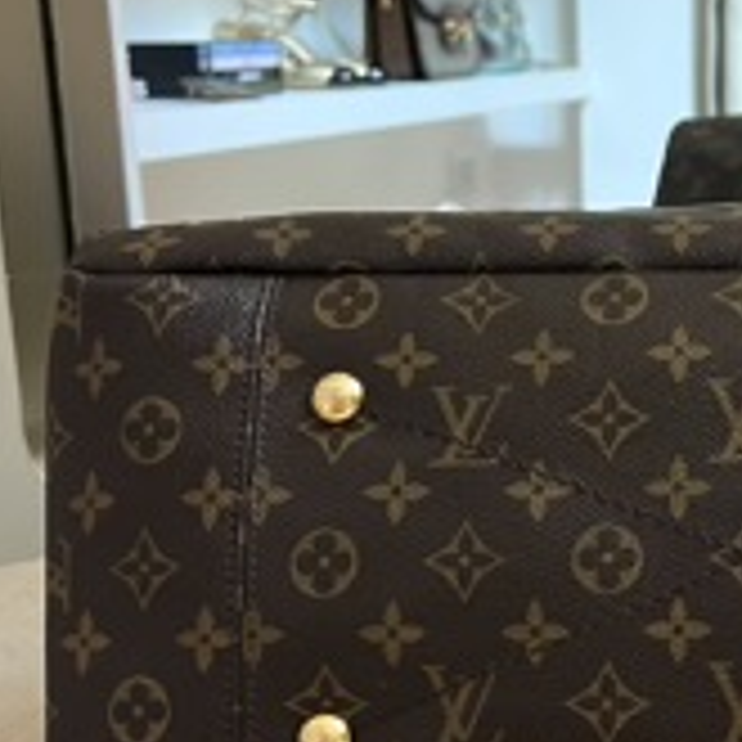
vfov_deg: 25.6
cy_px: 472
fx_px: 1625
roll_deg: +0.7
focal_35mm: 67
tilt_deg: -14.0
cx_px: 764
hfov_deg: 24.4
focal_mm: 5.7
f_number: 1.5
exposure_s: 1/60
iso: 160
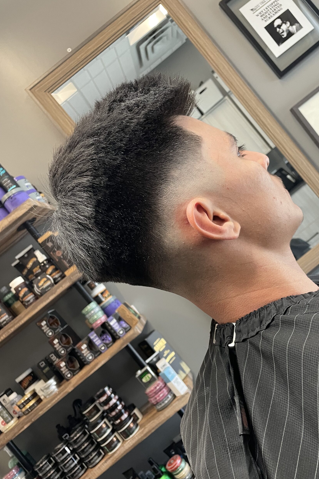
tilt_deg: +1.0
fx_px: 372
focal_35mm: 28
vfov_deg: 65.5
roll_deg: +38.9
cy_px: 243
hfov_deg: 46.3
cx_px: 181
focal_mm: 4.2
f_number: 1.6
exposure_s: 1/60
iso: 250
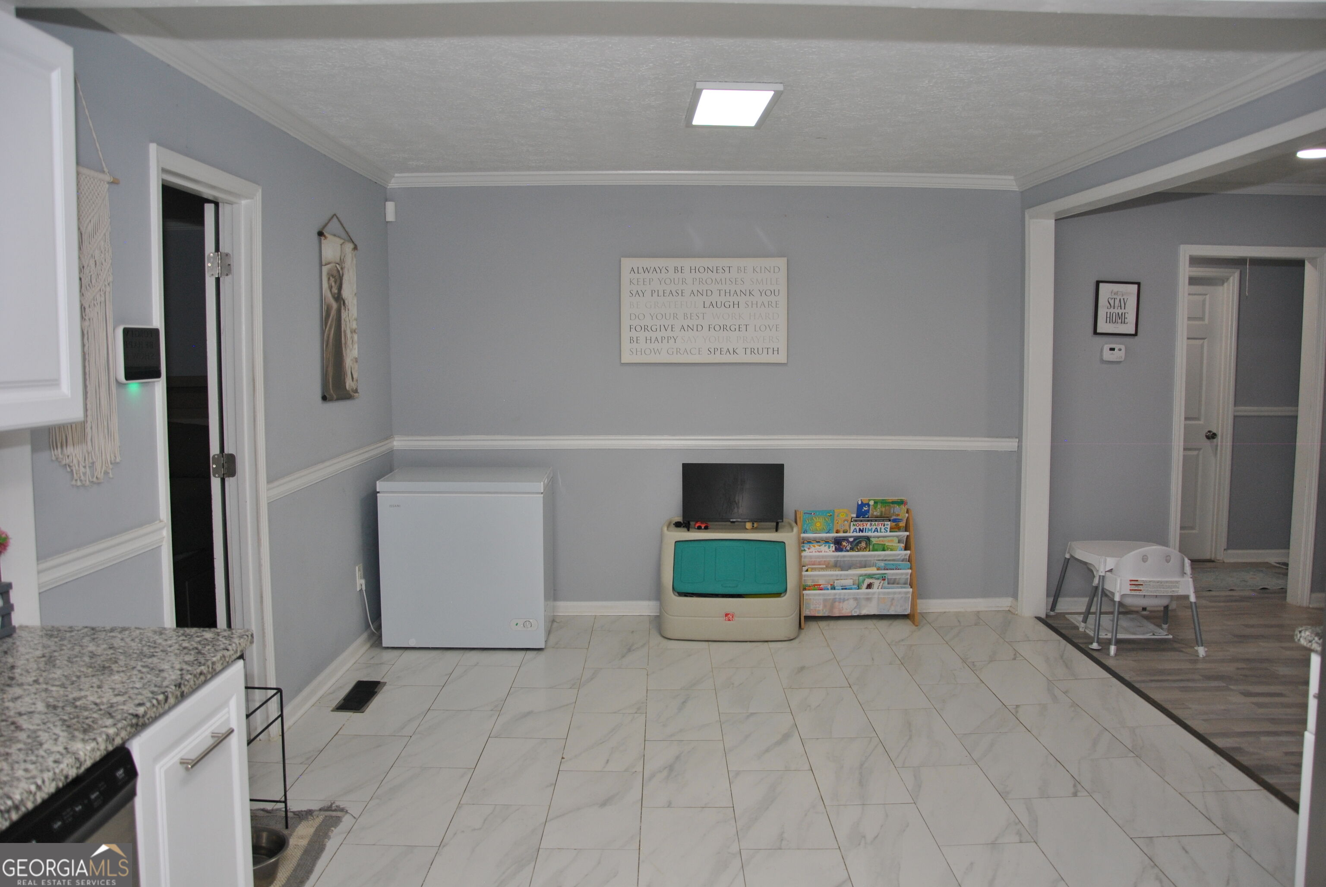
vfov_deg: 48.0
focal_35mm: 27
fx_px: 996
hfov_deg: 67.3
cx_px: 663
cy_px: 444
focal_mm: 18
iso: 200
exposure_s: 1/60
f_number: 4
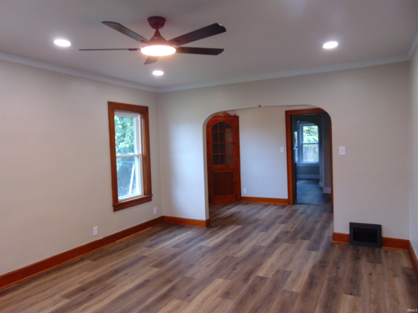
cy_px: 156
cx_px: 209
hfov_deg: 69.4
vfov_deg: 54.9
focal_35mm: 25
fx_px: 302
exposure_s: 1/30
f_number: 3
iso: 160
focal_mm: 4.5
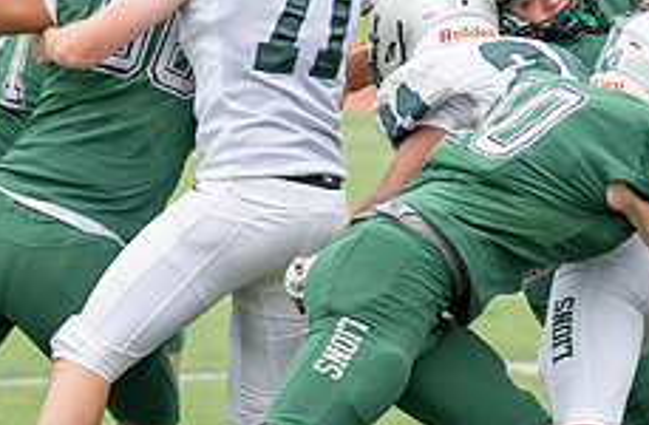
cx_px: 192
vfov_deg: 3.9
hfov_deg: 6.0
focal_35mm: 348
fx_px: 6240
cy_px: 232
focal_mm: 101
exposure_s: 1/1250
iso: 250
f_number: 2.8
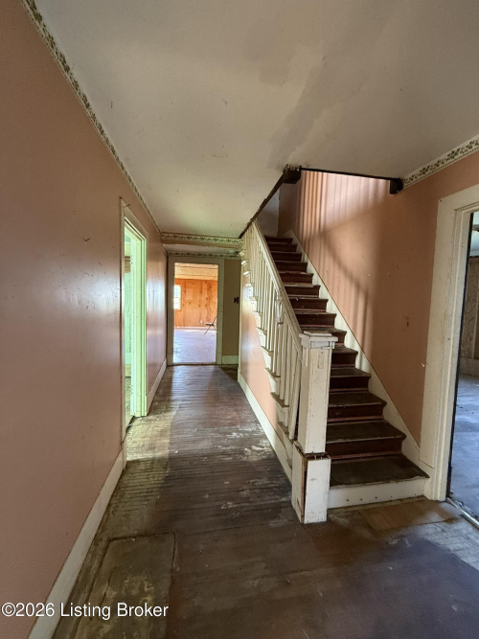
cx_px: 240
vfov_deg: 102.1
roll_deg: -3.0
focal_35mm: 14
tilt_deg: -4.2
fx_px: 258
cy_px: 320
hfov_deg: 85.7
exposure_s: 1/69
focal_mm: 2.22
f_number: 2.2
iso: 400
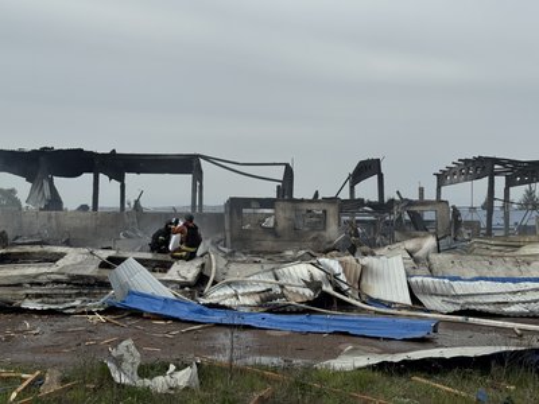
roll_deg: -0.2
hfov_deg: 39.7
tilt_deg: +1.8
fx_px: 747
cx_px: 270
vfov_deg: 30.3
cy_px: 202
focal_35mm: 48
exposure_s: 1/7937
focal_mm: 6.76
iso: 64
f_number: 1.78
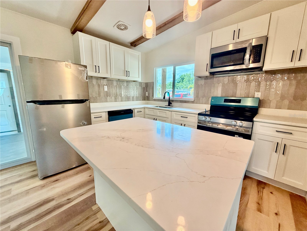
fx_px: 124
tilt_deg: -8.9
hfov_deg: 102.1
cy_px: 116
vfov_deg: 85.7
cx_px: 154
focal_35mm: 14
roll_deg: -0.5
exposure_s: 1/120
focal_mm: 2.22
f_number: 2.2
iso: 200
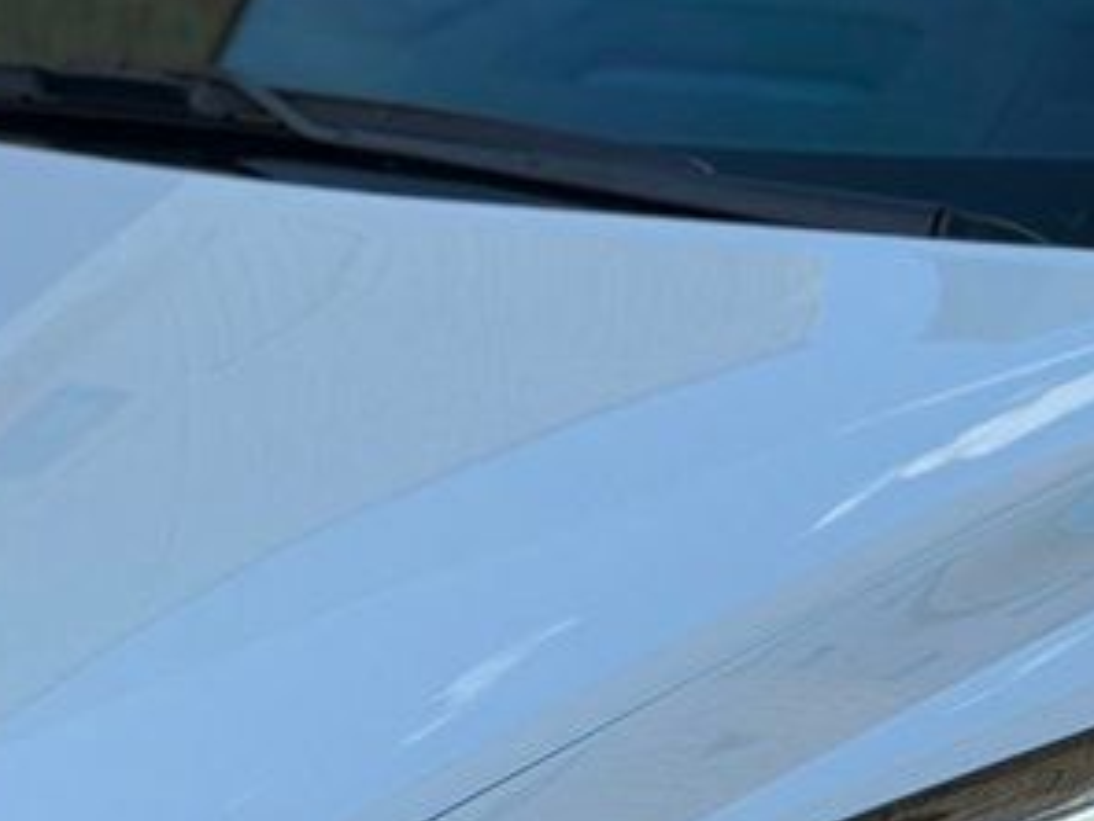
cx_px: -407
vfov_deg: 8.7
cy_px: 1213
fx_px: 5246
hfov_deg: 11.5
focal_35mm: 166
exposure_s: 1/1678
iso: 64
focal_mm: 6.76
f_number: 1.78
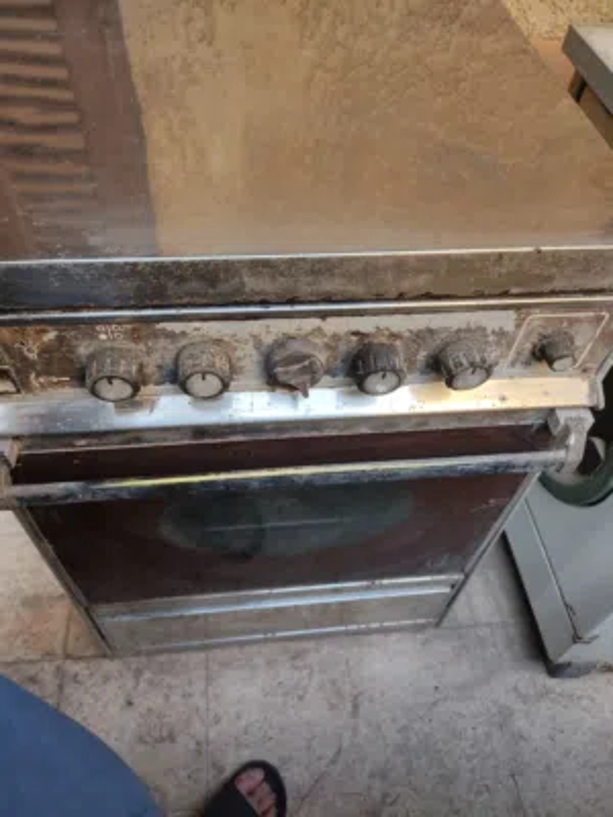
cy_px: 408
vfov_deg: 67.3
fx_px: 614
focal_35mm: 26
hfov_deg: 53.1
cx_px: 306
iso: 129
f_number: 1.79
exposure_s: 1/50
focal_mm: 4.74
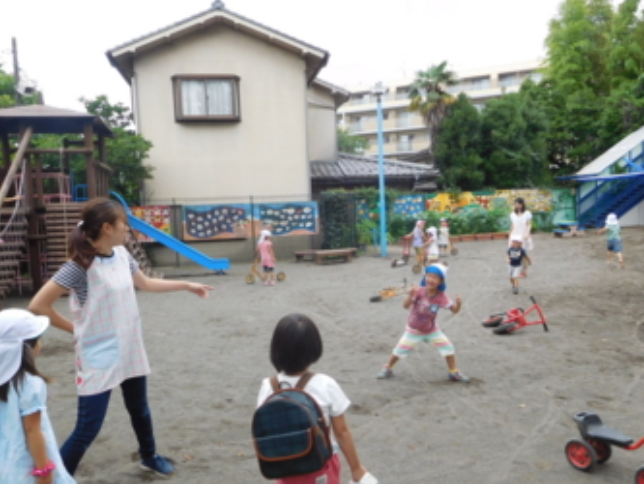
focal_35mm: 30
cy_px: 269
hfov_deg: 59.9
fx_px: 558
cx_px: 329
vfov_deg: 46.7
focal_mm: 4.5
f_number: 3.4
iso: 125
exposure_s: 1/320
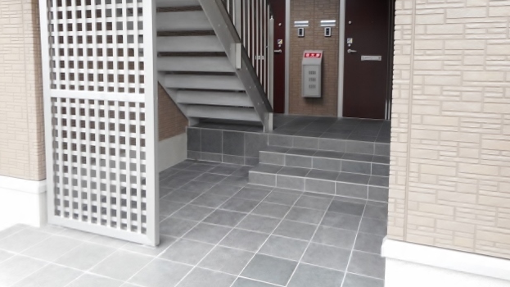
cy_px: 91
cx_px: 251
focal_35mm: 28
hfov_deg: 67.9
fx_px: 379
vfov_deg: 40.8
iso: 100
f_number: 3.7
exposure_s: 1/30
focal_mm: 4.5
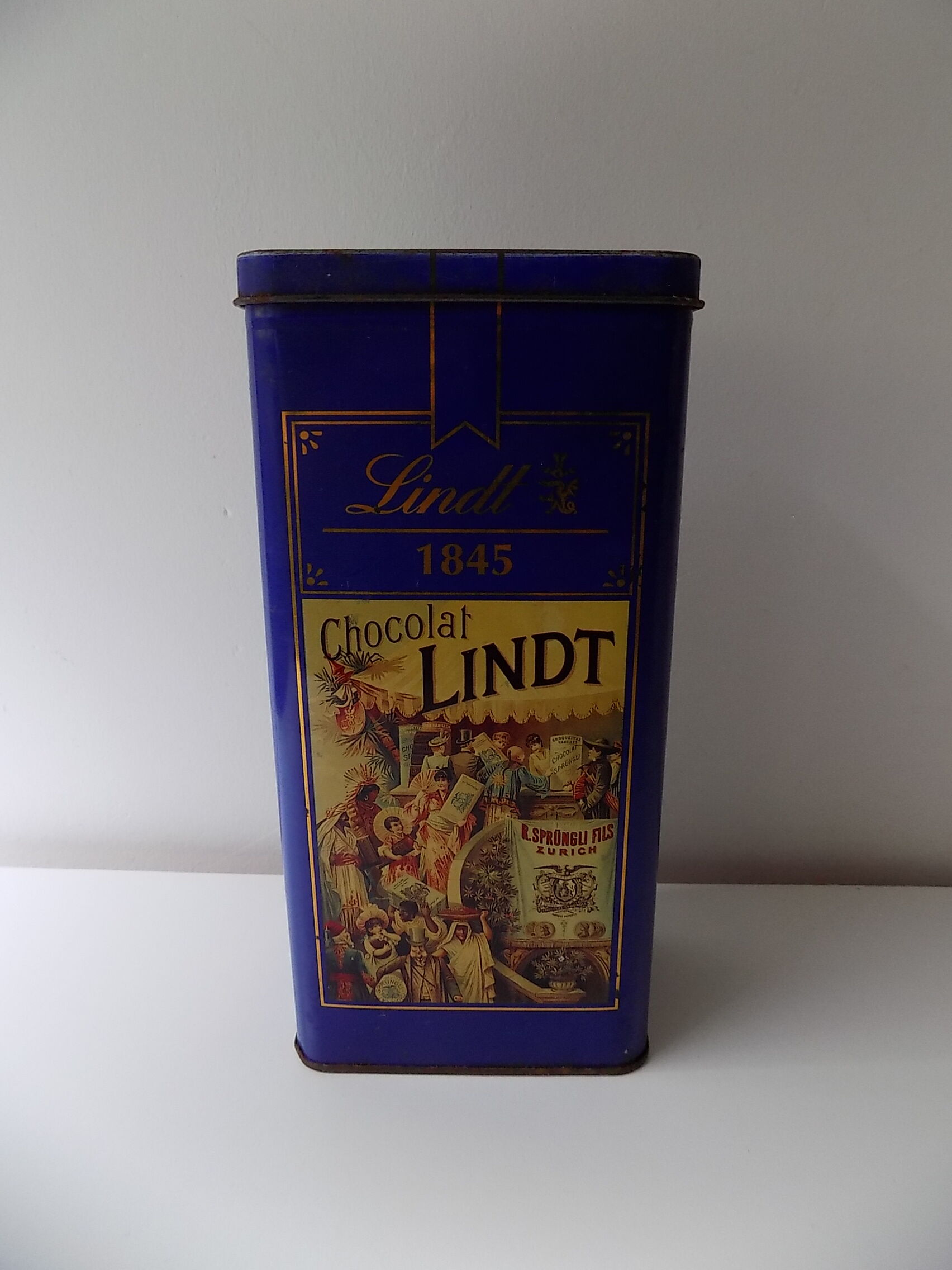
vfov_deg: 73.9
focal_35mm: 23
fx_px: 843
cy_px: 635
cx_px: 476
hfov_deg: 58.9
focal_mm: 4
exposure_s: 1/30
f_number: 3.1
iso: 180
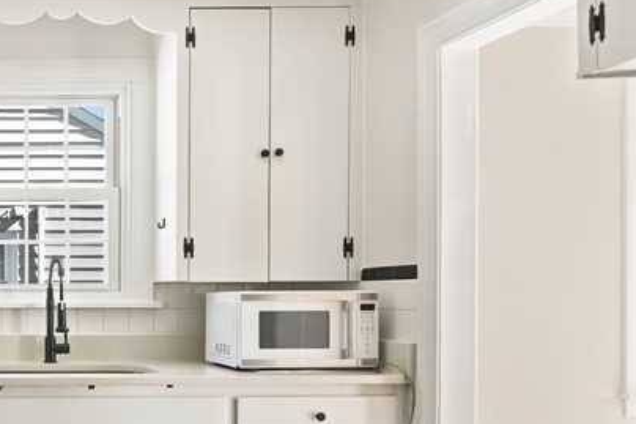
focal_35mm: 43
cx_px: -81
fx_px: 759
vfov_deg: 30.6
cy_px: 321
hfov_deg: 37.3
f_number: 9
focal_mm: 16
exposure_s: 1/4
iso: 320
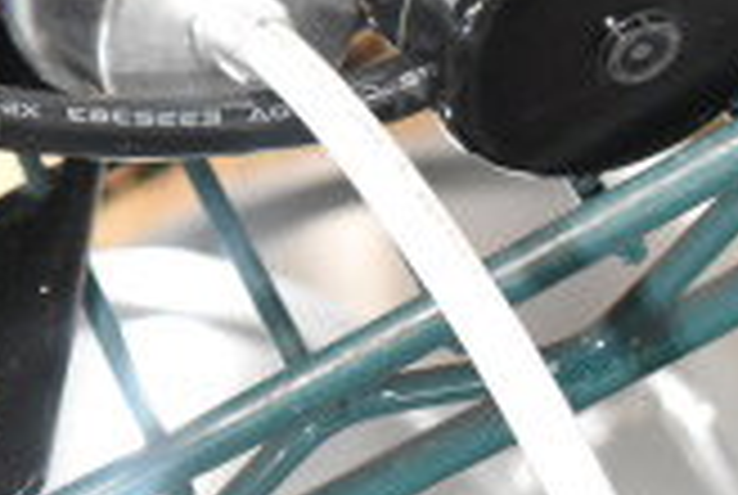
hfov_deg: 15.4
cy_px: -79
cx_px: -531
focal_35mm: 117
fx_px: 2400
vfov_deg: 11.6
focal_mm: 21
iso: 6400
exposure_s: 1/160
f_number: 6.3
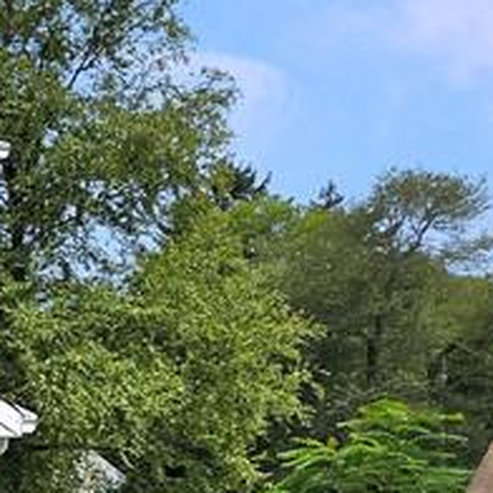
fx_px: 967
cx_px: -317
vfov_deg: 24.3
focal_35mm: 60
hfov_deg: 21.8
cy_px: 674
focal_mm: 2.2
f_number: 2.2
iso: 50
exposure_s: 1/2163
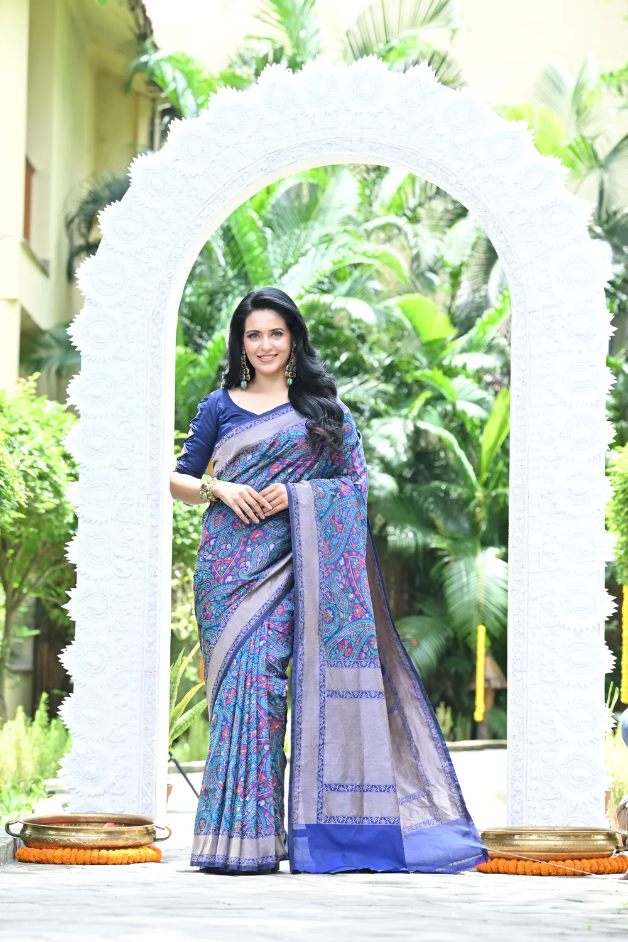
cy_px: 471
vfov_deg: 17.8
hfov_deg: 11.9
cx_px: 314
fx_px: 3009
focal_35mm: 115
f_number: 5.6
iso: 400
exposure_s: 1/200
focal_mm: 115
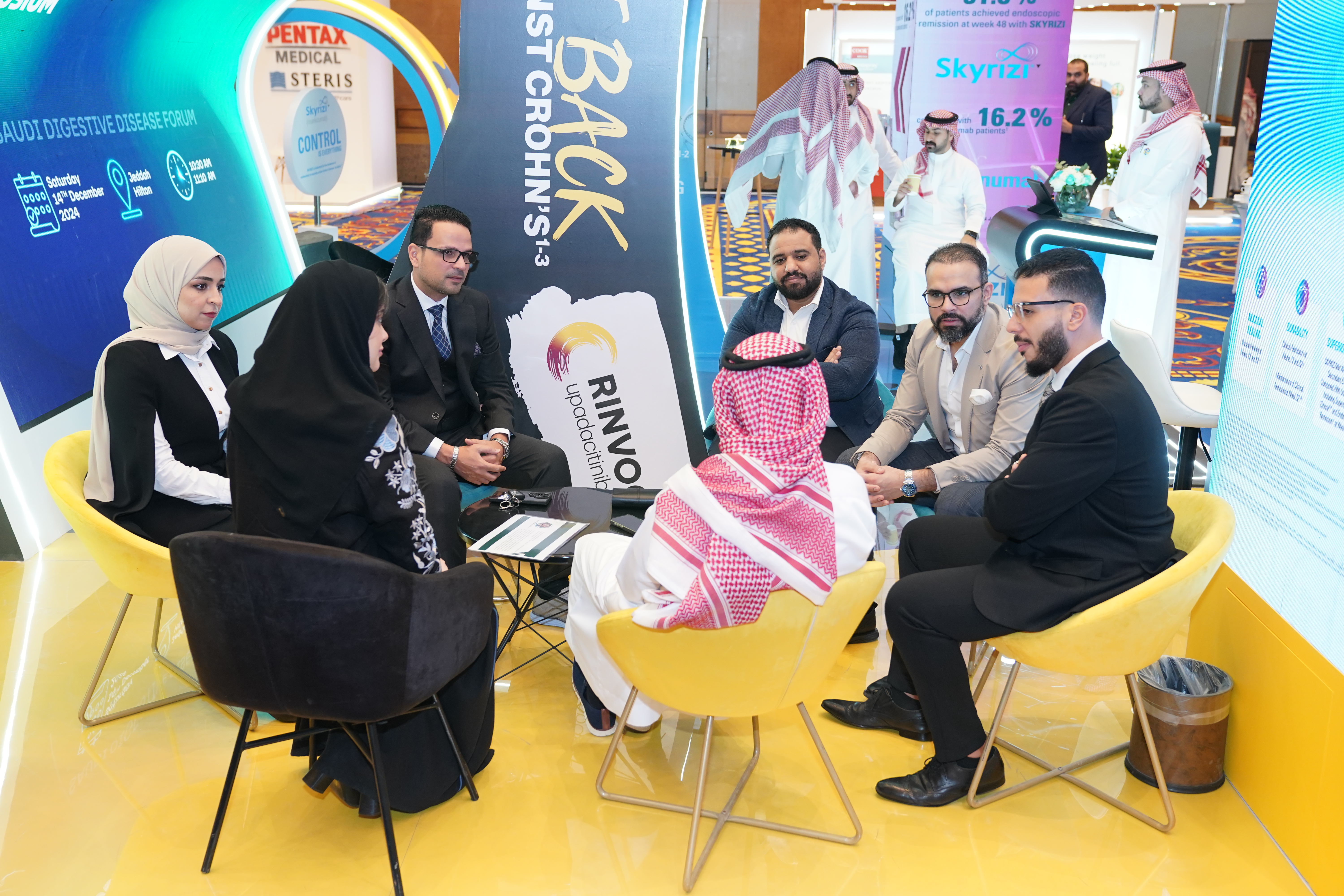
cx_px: 672
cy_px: 448
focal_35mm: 36
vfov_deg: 36.9
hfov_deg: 53.1
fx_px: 1344
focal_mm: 36
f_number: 4
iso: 1600
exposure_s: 1/125
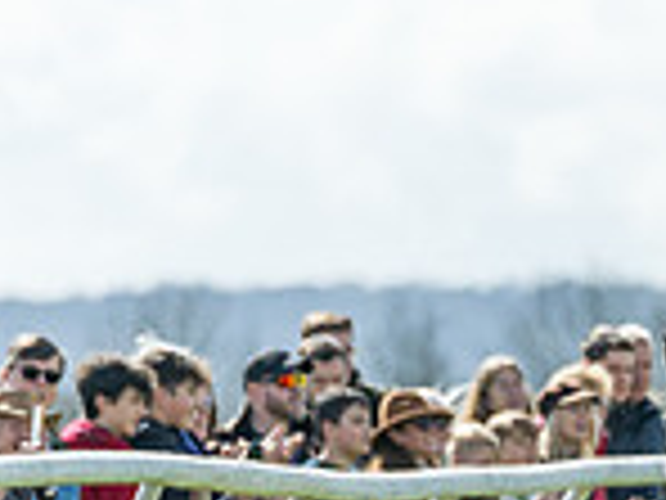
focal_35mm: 1189
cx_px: 953
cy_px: 802
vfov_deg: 1.3
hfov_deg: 1.7
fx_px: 22876
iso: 400
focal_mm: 200
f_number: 4
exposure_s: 1/4000
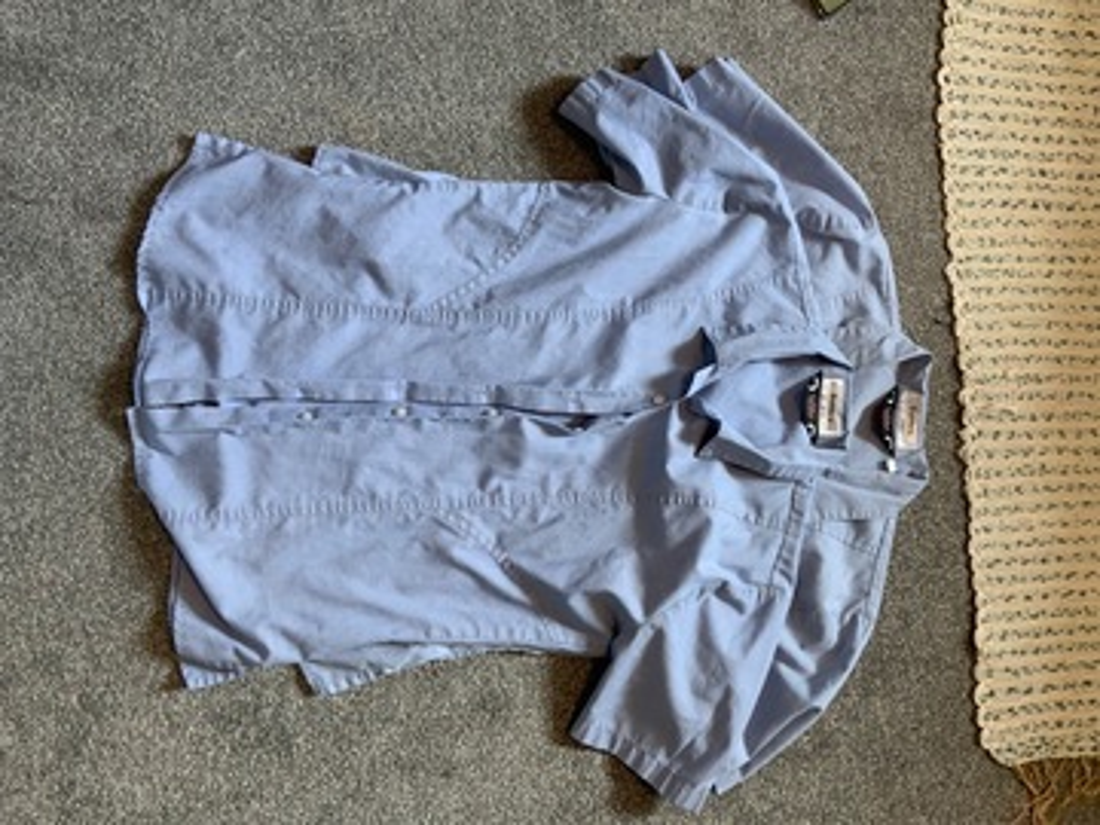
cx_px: 550
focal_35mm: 29
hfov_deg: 61.7
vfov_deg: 48.2
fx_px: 922
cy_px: 412
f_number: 1.8
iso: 125
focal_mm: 3
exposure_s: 1/60
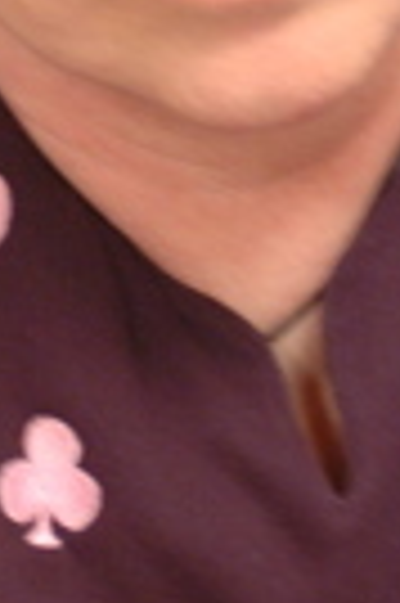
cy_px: 326
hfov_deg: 2.5
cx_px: 216
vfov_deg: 3.8
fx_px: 9173
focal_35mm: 549
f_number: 3.2
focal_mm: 70
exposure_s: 1/25
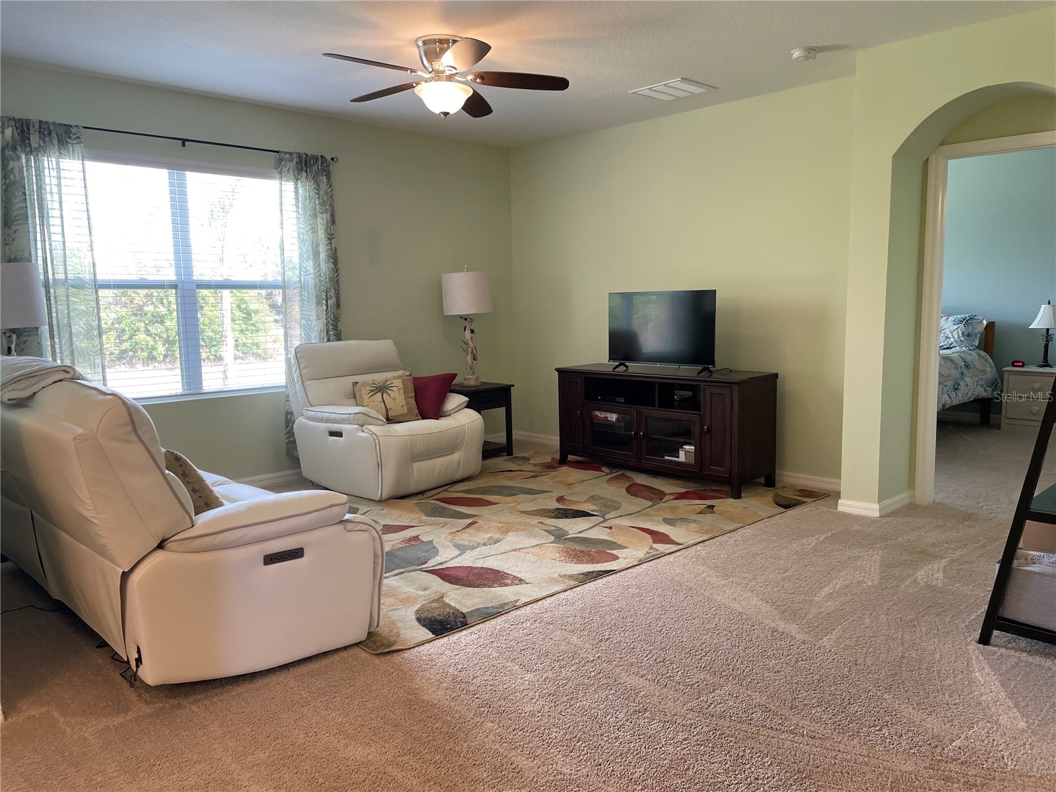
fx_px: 793
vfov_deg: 53.1
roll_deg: +1.2
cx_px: 528
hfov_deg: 67.3
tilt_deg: -8.0
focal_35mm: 26
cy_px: 396
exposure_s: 1/60
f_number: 1.6
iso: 64
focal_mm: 4.2
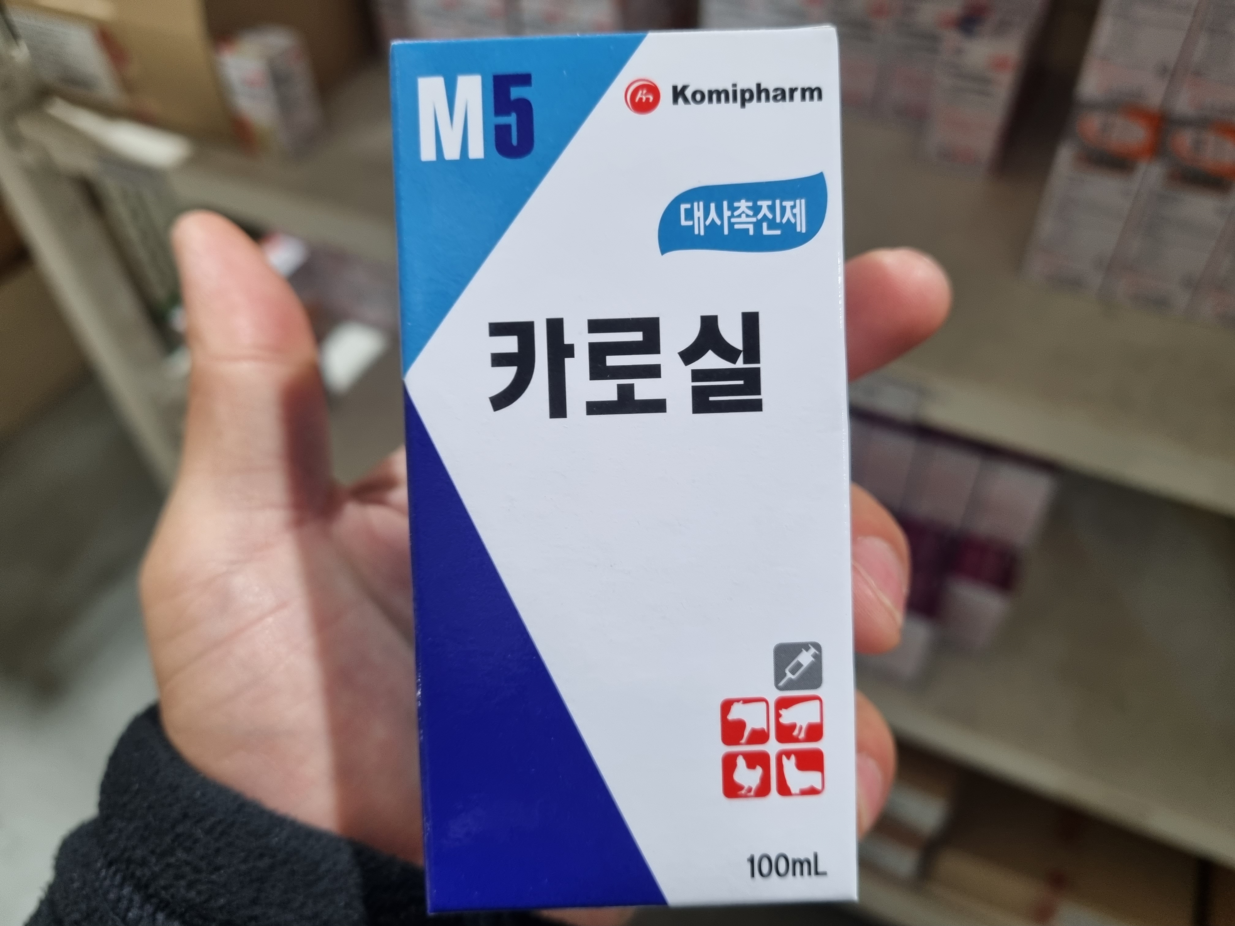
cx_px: 618
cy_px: 463
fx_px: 928
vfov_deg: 53.1
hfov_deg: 67.3
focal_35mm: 26
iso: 160
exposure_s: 1/60
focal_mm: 5.4
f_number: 1.8
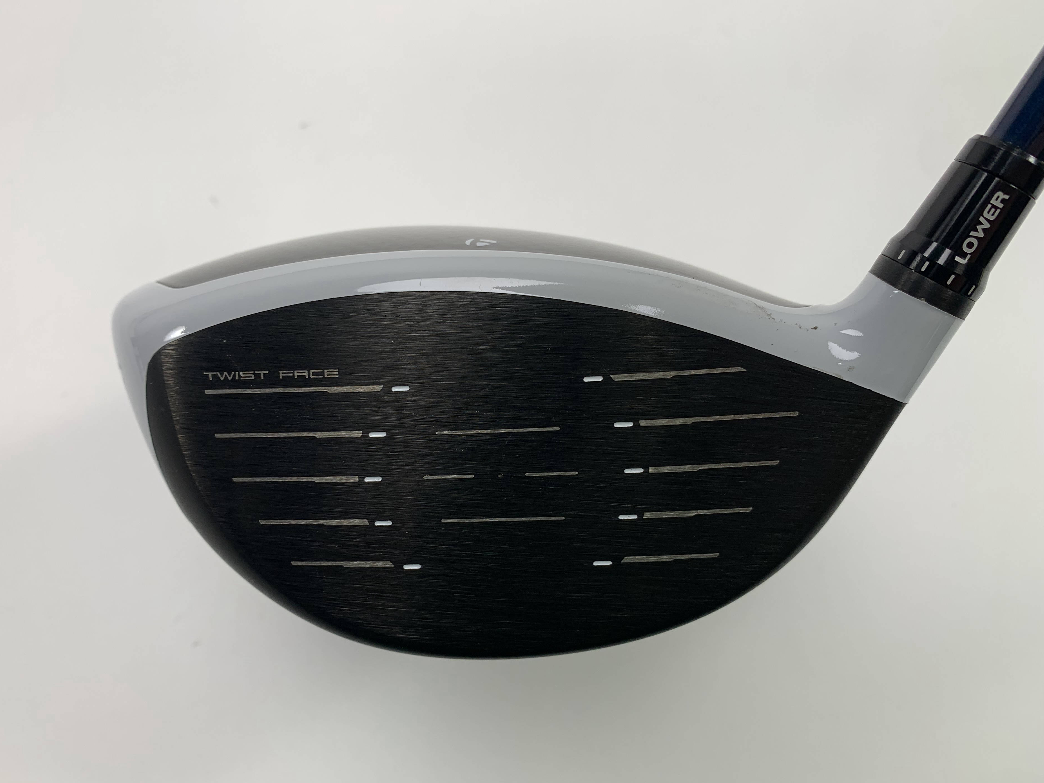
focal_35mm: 28
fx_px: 844
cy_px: 409
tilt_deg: -67.0
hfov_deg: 63.4
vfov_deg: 49.7
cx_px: 484
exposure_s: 1/191
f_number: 1.8
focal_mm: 4.25
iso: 25
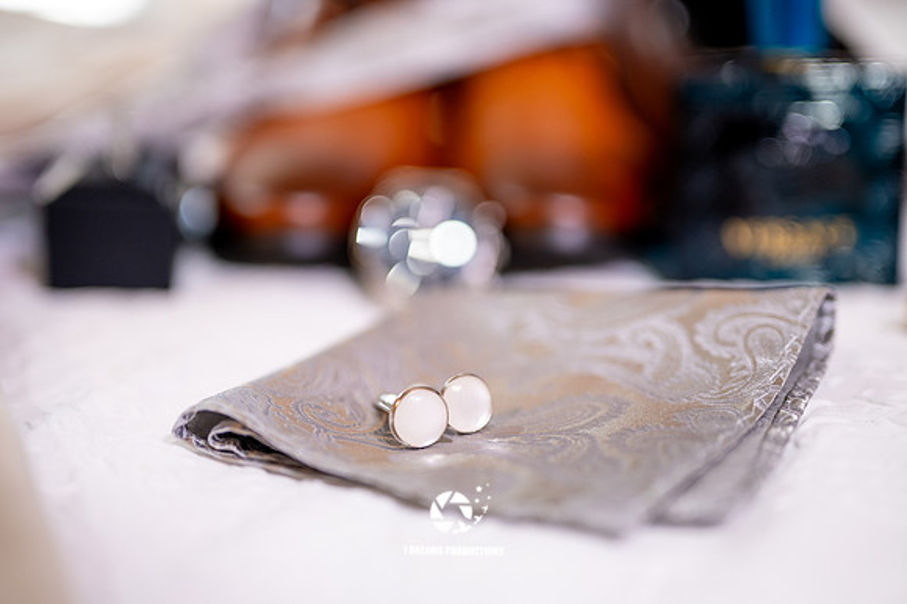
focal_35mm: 50
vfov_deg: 27.0
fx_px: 1259
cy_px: 302
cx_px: 454
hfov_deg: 39.6
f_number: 1.8
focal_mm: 50
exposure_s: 1/60
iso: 500
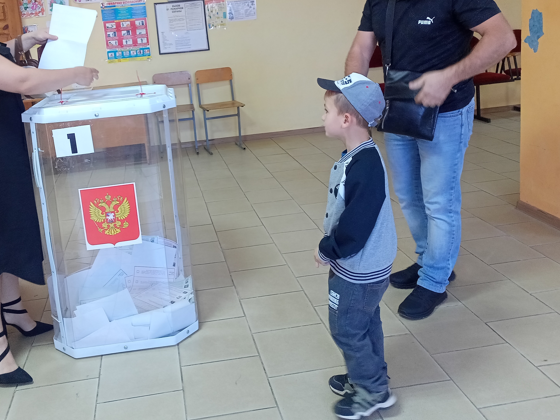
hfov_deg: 47.5
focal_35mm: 39
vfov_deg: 36.3
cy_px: 129
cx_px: 213
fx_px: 631
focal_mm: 4.69
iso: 370
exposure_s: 1/50
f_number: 1.8
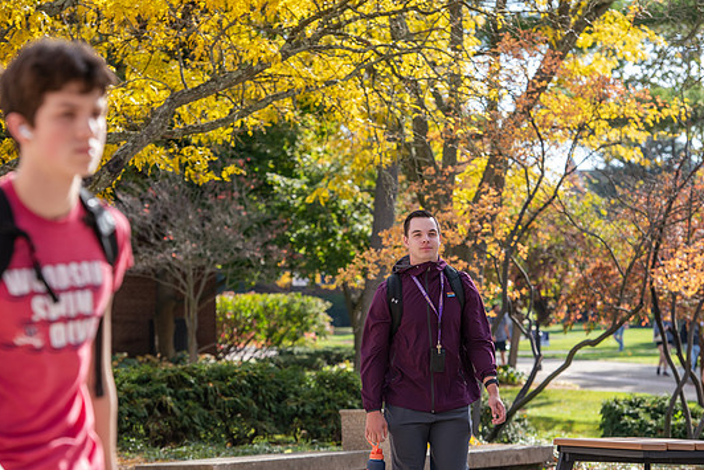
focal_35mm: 133
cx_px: 353
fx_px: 2601
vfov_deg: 10.3
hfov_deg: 15.4
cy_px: 252
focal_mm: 122
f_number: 5.6
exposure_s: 1/320
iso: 250
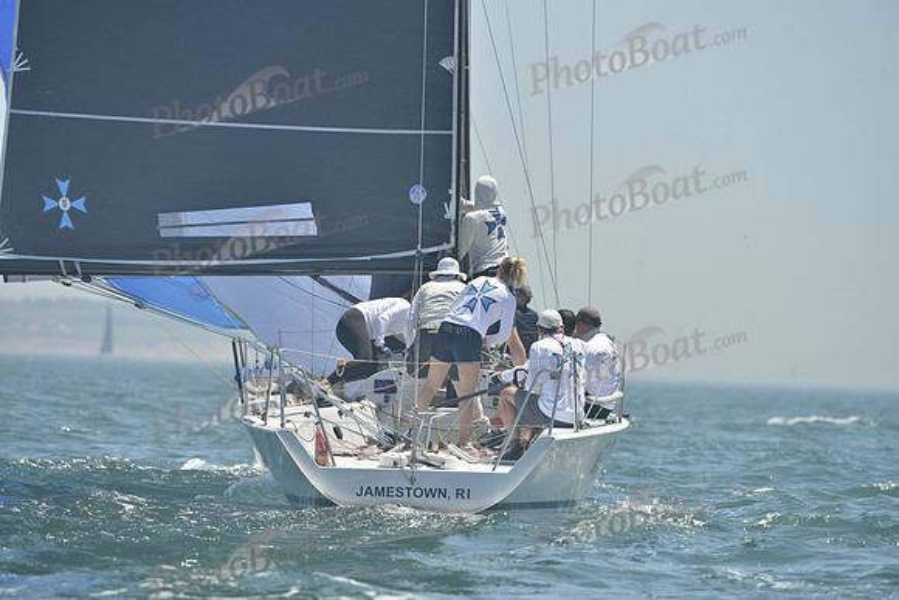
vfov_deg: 4.6
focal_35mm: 300
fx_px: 7493
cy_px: 300
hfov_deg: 6.9
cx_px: 450
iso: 280
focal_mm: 300
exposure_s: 1/1000
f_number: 7.1
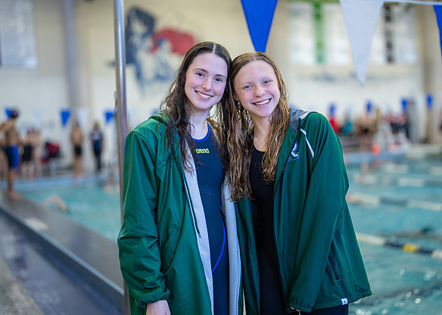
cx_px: 246
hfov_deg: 34.0
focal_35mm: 58
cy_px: 158
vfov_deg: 24.7
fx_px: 722
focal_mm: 50
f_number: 1.2
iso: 500
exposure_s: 1/500
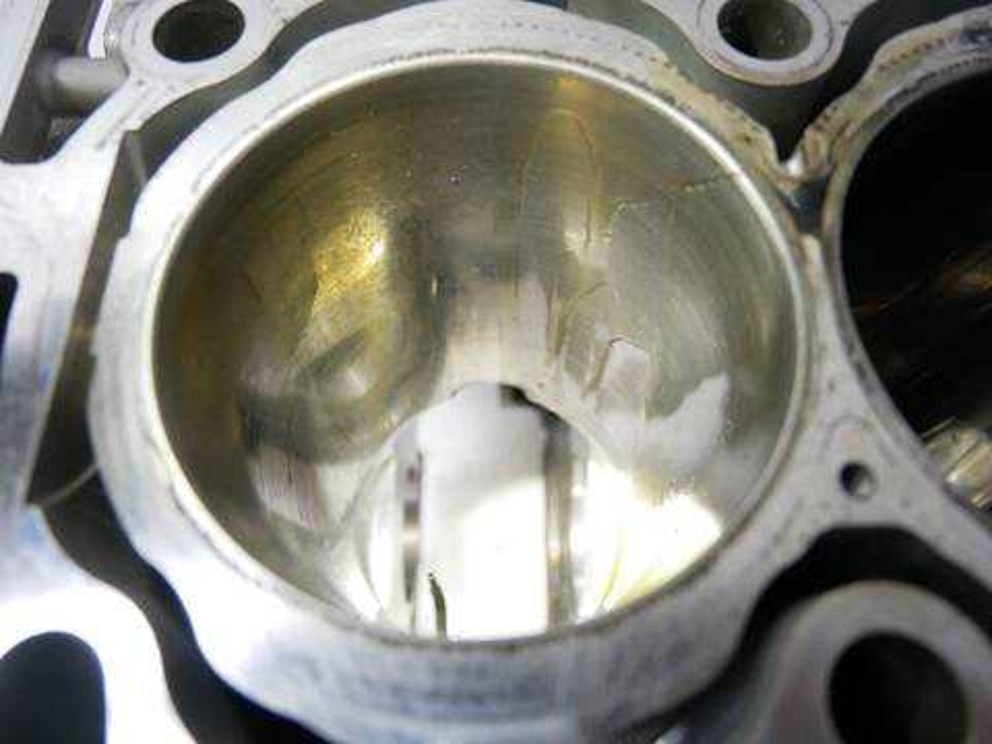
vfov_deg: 56.8
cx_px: 496
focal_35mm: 24
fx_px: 688
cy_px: 372
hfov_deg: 71.6
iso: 500
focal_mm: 12
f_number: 3.5
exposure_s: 1/60
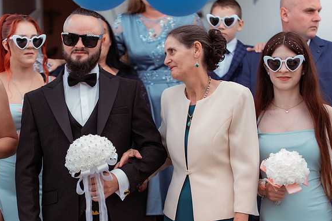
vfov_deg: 15.0
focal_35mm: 91
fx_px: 839
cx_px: 165
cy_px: 110
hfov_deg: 22.4
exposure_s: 1/800
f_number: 3.2
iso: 400
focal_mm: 90
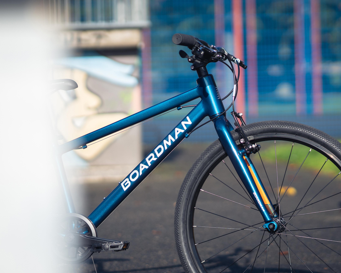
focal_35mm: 144
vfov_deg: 10.7
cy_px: 136
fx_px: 1453
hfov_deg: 13.4
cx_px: 194
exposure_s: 1/3200
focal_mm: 85
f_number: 2.2
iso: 125
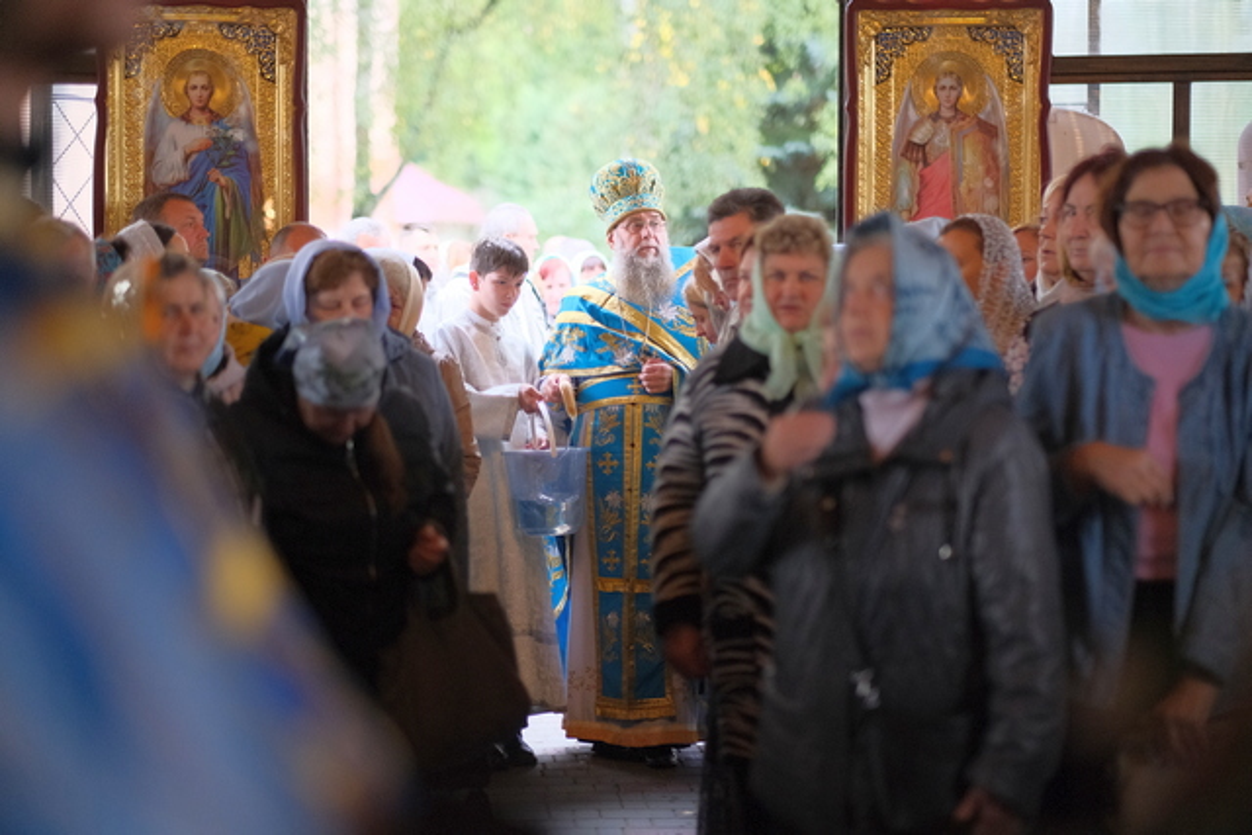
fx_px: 2922
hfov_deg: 24.2
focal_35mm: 84
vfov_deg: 16.3
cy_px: 418
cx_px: 626
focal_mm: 56
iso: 2000
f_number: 1.2
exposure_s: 1/850
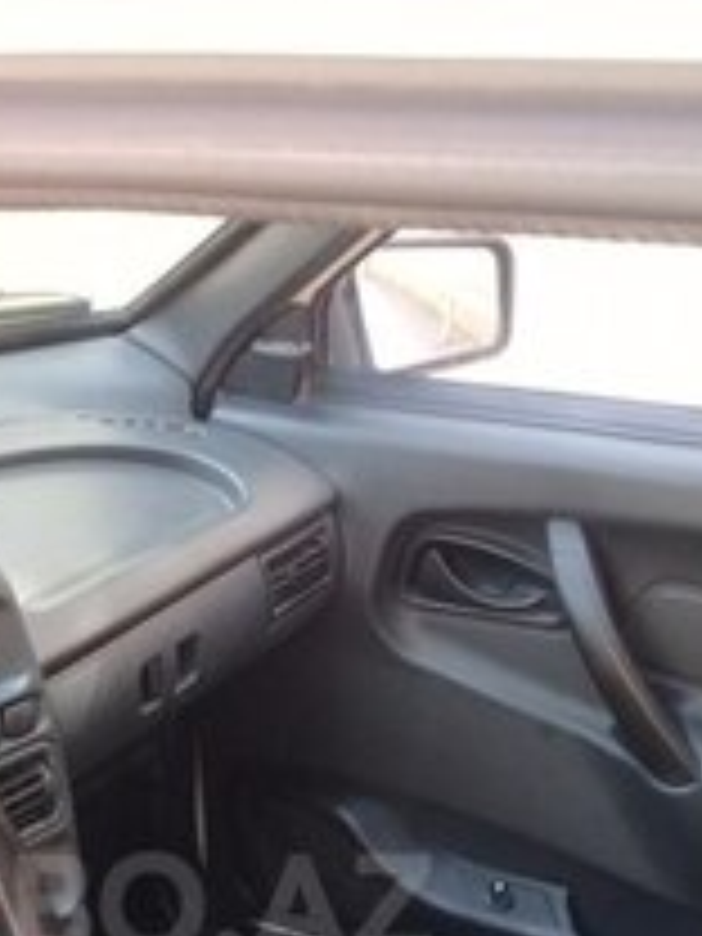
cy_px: 904
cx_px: 86
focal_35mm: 74
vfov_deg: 25.2
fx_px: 2001
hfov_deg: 19.6
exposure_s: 1/50
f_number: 2.2
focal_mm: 3.3
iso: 64
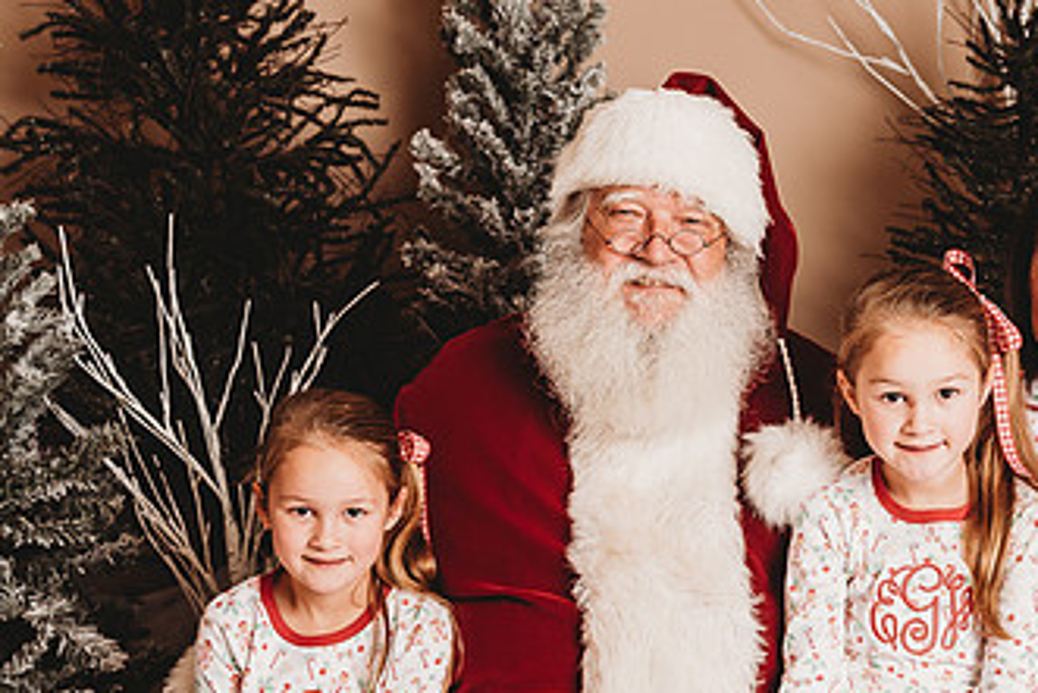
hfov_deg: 28.6
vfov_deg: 19.4
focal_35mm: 70
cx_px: 707
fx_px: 2019
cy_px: 482
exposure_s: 1/160
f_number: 4
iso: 100
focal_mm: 38
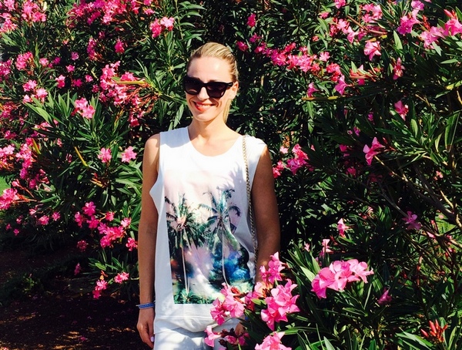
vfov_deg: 47.0
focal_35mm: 30
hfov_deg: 59.8
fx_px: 402
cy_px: 175
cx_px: 231
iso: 40
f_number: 2.2
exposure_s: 1/1520
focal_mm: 4.12
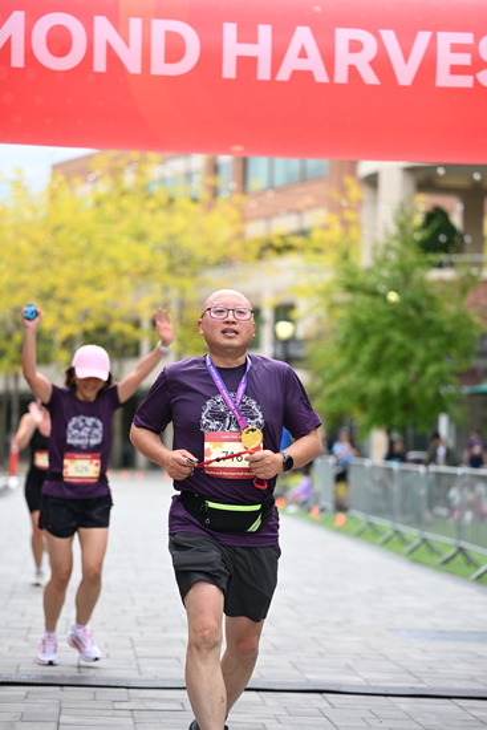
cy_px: 365
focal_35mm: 97
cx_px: 244
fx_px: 1967
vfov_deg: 21.0
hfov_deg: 14.1
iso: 640
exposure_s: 1/2000
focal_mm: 97
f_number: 2.8
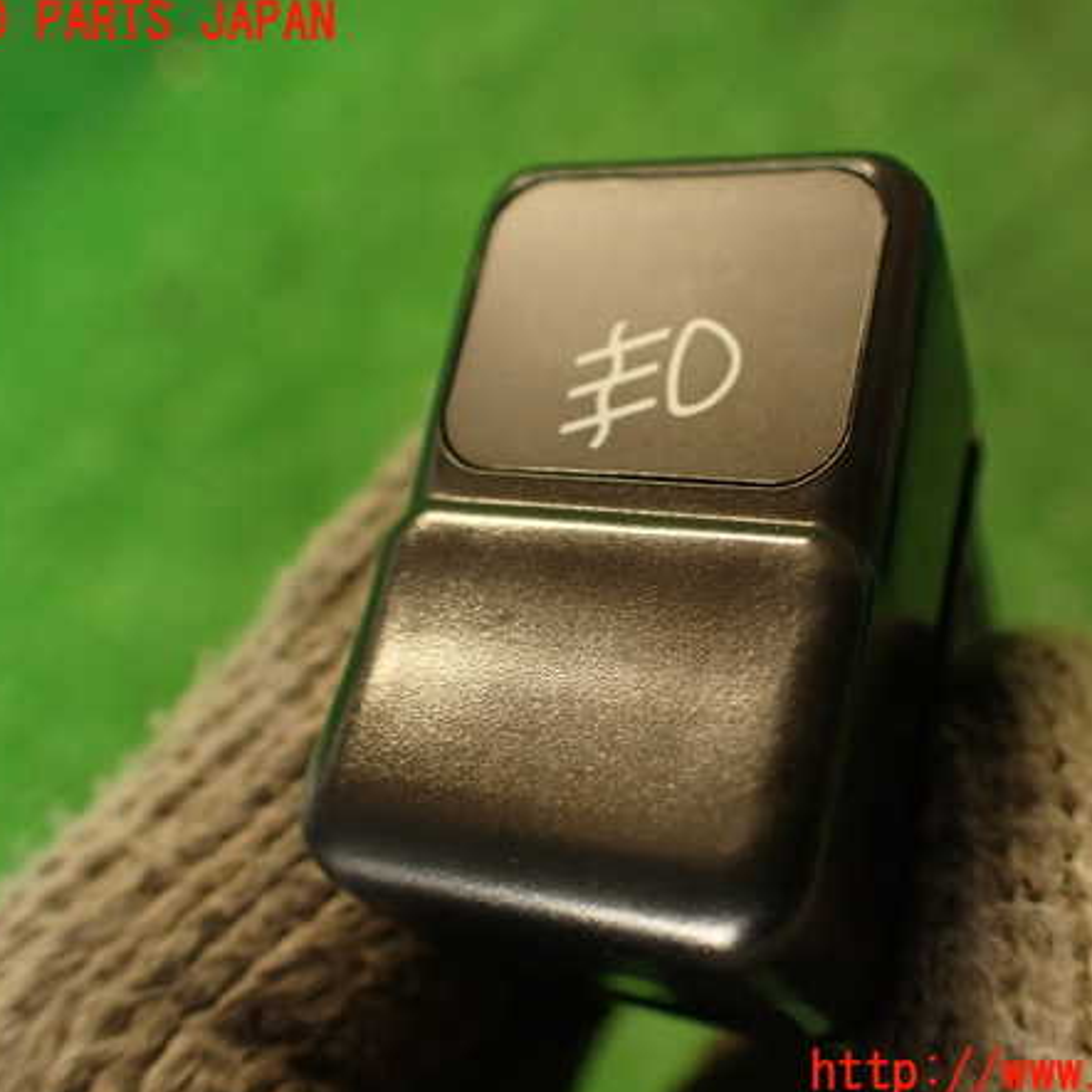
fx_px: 1285
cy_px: 548
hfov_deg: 45.9
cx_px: 628
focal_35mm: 36
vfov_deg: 46.0
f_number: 2.3
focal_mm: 5.4
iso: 250
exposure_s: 1/30
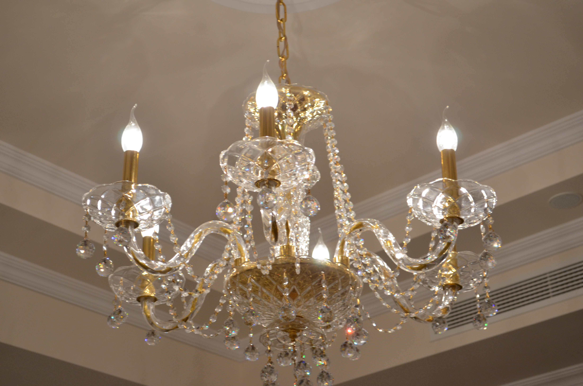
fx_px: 1091
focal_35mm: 68
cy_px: 193
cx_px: 292
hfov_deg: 29.9
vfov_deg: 20.1
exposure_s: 1/30
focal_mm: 45
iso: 640
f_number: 5.3
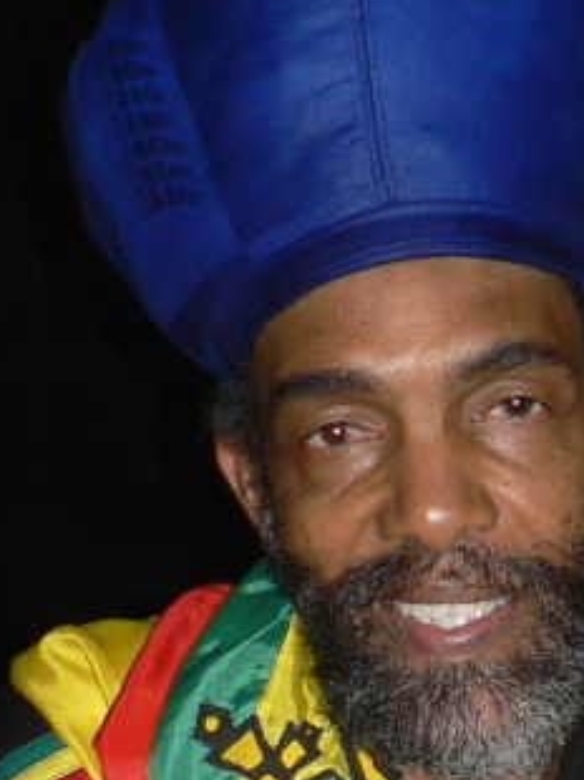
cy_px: 511
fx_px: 1442
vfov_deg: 30.1
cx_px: 442
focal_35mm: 64
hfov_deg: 22.7
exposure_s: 1/60
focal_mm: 6
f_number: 2.8
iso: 100
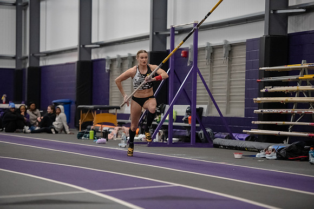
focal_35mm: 140
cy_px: 104
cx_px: 157
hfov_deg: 14.7
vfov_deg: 9.8
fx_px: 1221
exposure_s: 1/800
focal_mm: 140
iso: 6400
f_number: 2.8
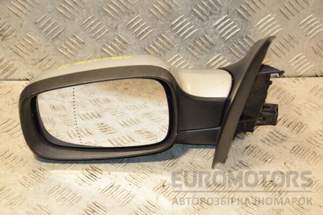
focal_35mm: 78
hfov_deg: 26.0
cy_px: 108
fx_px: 700
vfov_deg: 17.5
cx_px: 162
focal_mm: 52
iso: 800
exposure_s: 1/200
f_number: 6.3
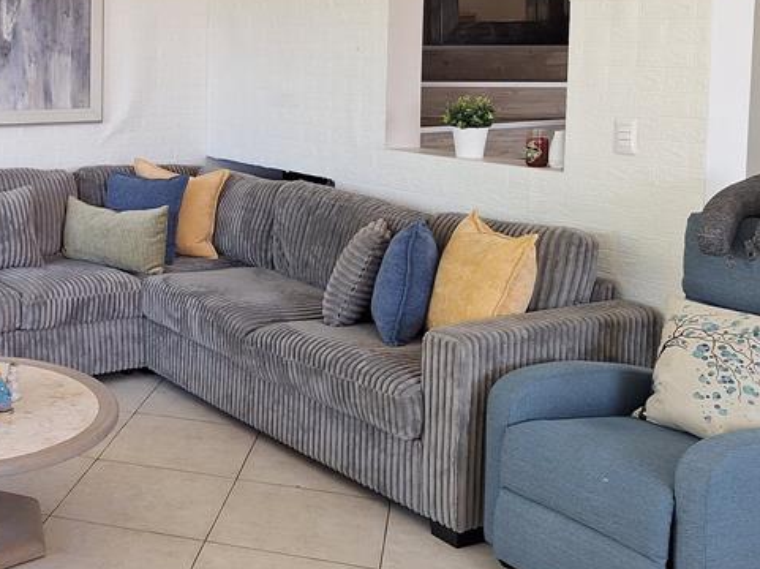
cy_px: 130
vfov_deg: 29.1
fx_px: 1075
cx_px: 28
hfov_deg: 35.8
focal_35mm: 49
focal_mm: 5.54
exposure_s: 1/120
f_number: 1.8
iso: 64
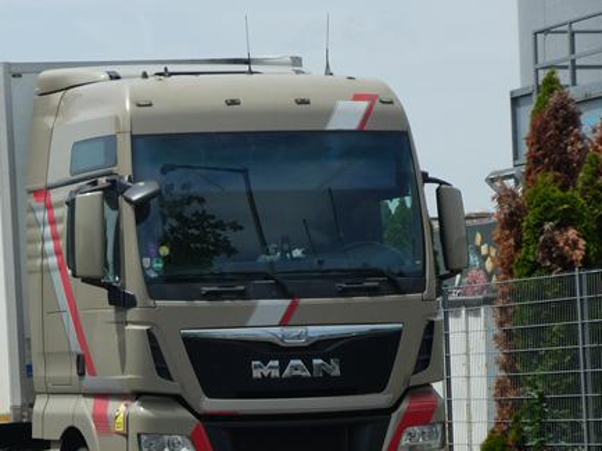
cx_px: 100
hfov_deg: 11.9
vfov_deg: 8.9
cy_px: 314
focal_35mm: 166
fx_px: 2885
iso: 80
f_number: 5.6
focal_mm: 16.1
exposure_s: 1/400
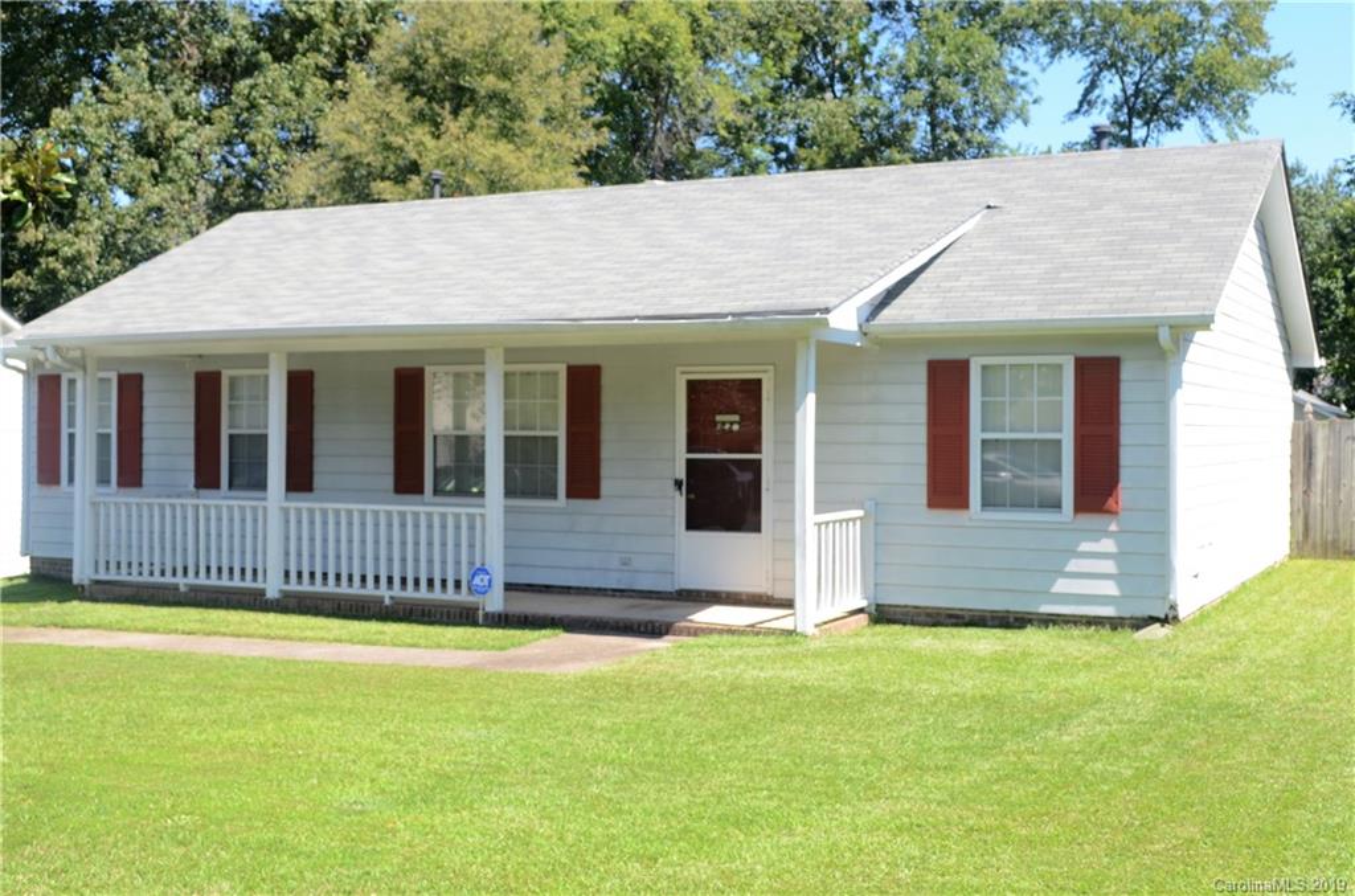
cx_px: 678
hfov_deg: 57.3
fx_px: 1239
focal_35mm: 33
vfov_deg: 39.8
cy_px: 448
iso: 200
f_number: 7.1
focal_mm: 22
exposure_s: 1/200
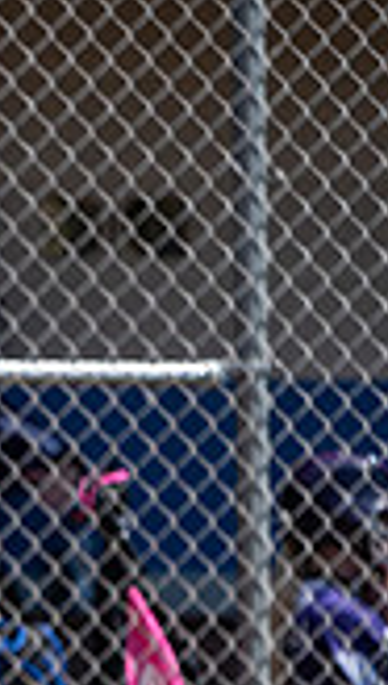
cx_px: -655
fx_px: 13434
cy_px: 804
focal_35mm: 739
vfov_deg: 2.9
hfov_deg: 1.6
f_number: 3.2
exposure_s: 1/2500
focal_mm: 200
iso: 200
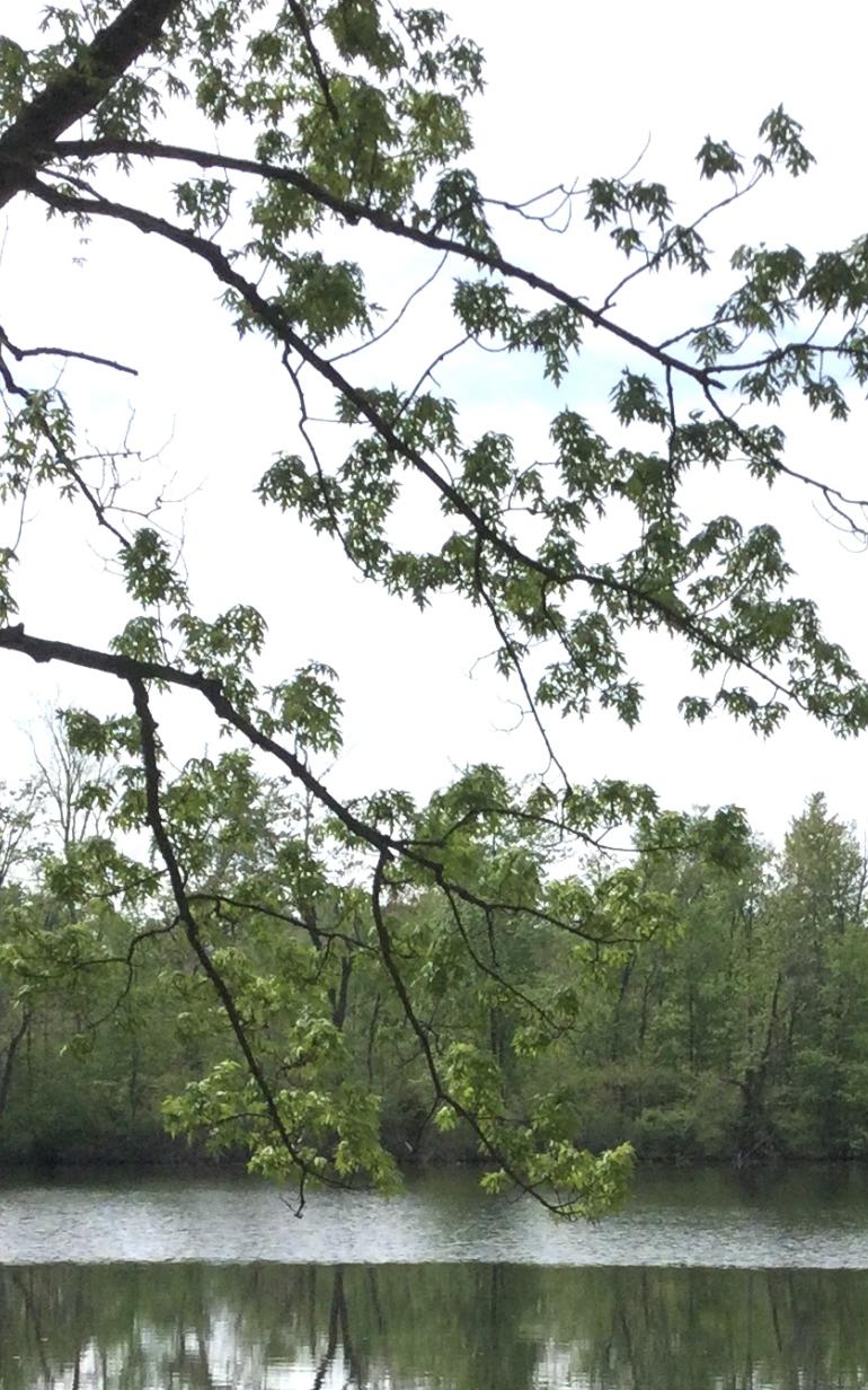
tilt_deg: -3.2
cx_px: 789
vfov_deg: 25.2
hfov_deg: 16.1
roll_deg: +0.6
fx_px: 3028
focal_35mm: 80
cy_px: 1180
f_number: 2.4
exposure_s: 1/1988
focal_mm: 3.3
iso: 25
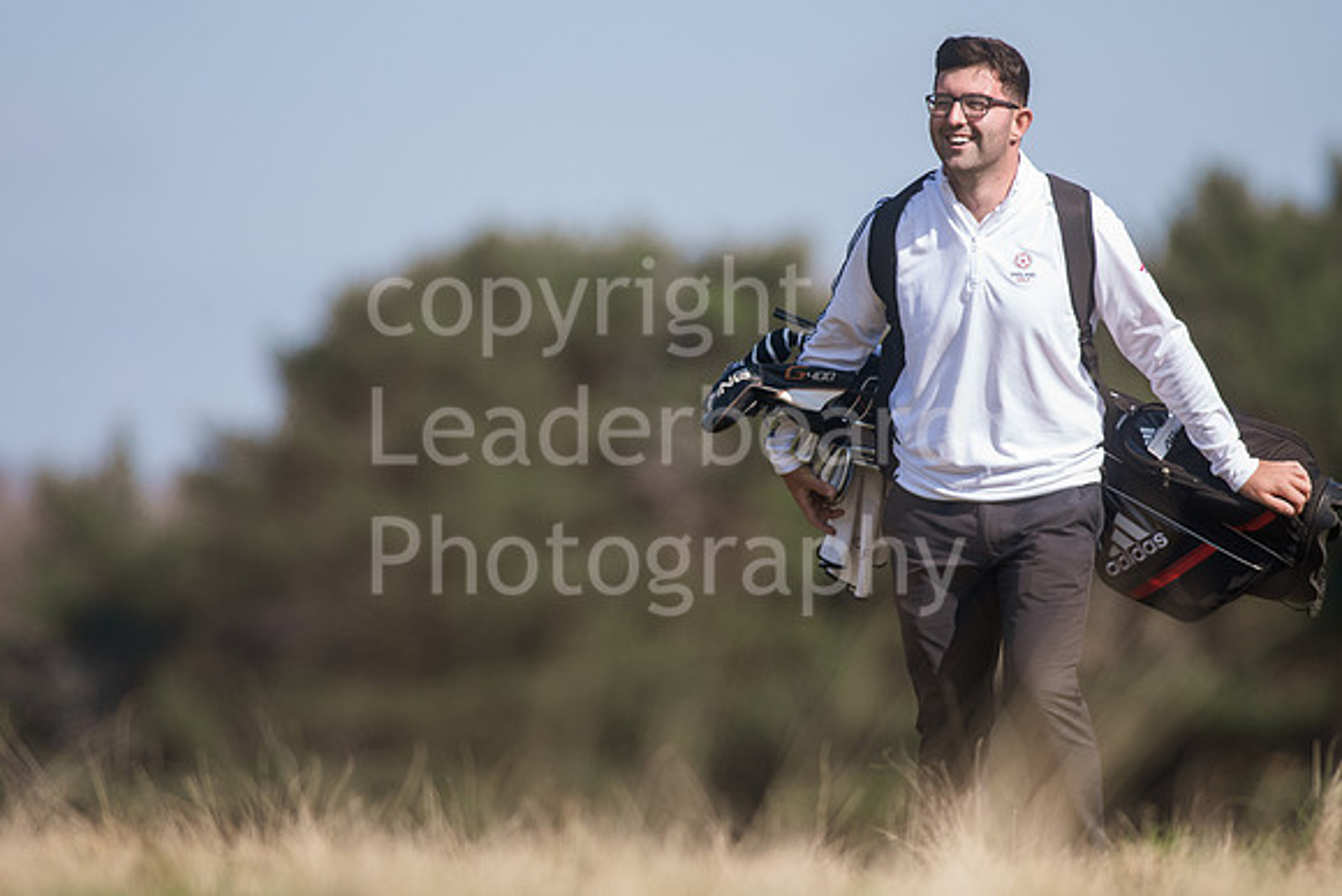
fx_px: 16778
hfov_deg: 4.6
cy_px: 448
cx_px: 671
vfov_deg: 3.1
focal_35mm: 450
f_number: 4
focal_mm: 300
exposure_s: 1/3200
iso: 400
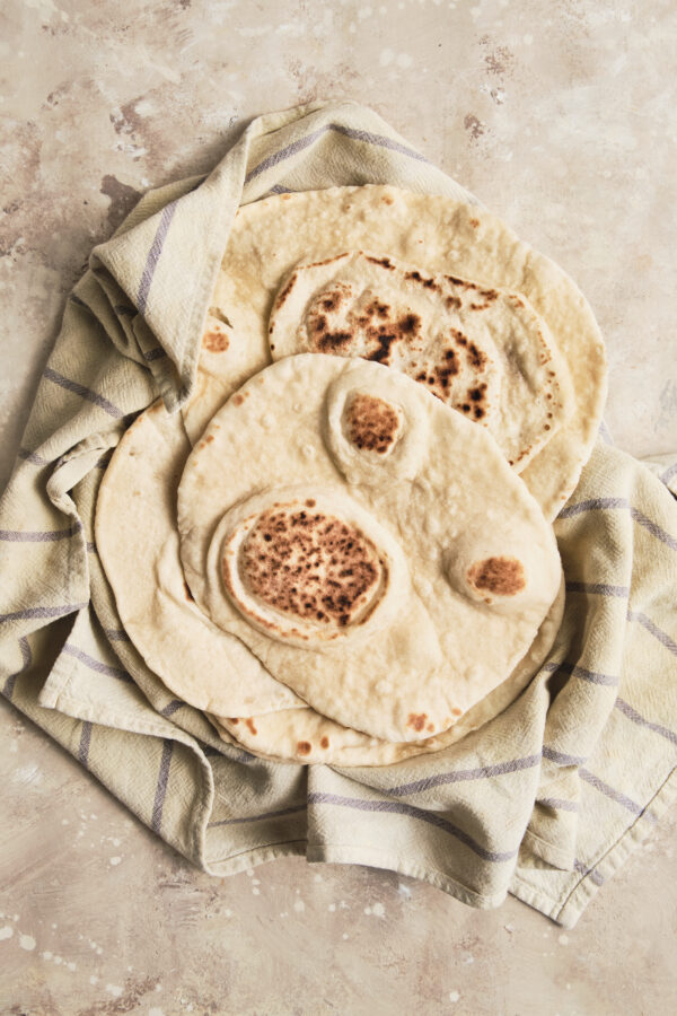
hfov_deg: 32.6
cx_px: 338
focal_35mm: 41
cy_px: 508
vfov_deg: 47.4
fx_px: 1156
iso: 200
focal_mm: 27.4
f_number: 9
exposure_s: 1/100
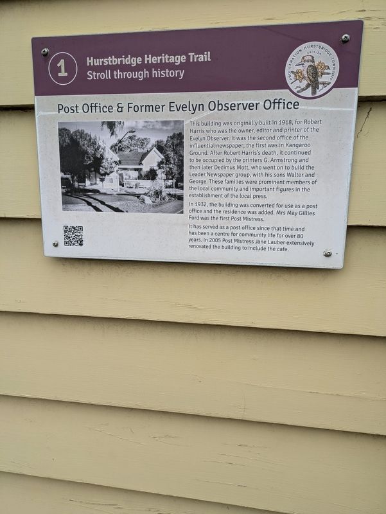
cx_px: 193
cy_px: 257
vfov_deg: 69.4
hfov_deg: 54.9
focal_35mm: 25
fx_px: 371
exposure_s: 1/185
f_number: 1.89
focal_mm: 5.43
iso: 63
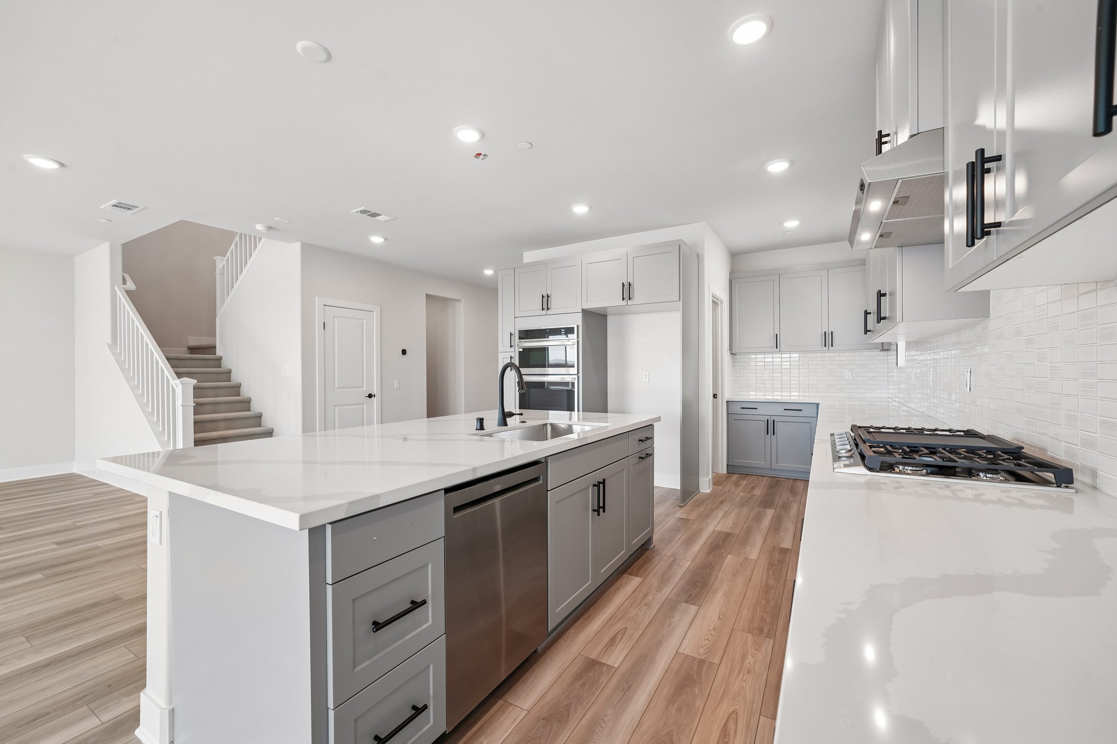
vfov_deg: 81.2
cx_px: 558
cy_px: 372
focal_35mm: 14
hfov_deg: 104.3
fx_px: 434
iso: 400
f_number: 8
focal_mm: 14
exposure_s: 1/30
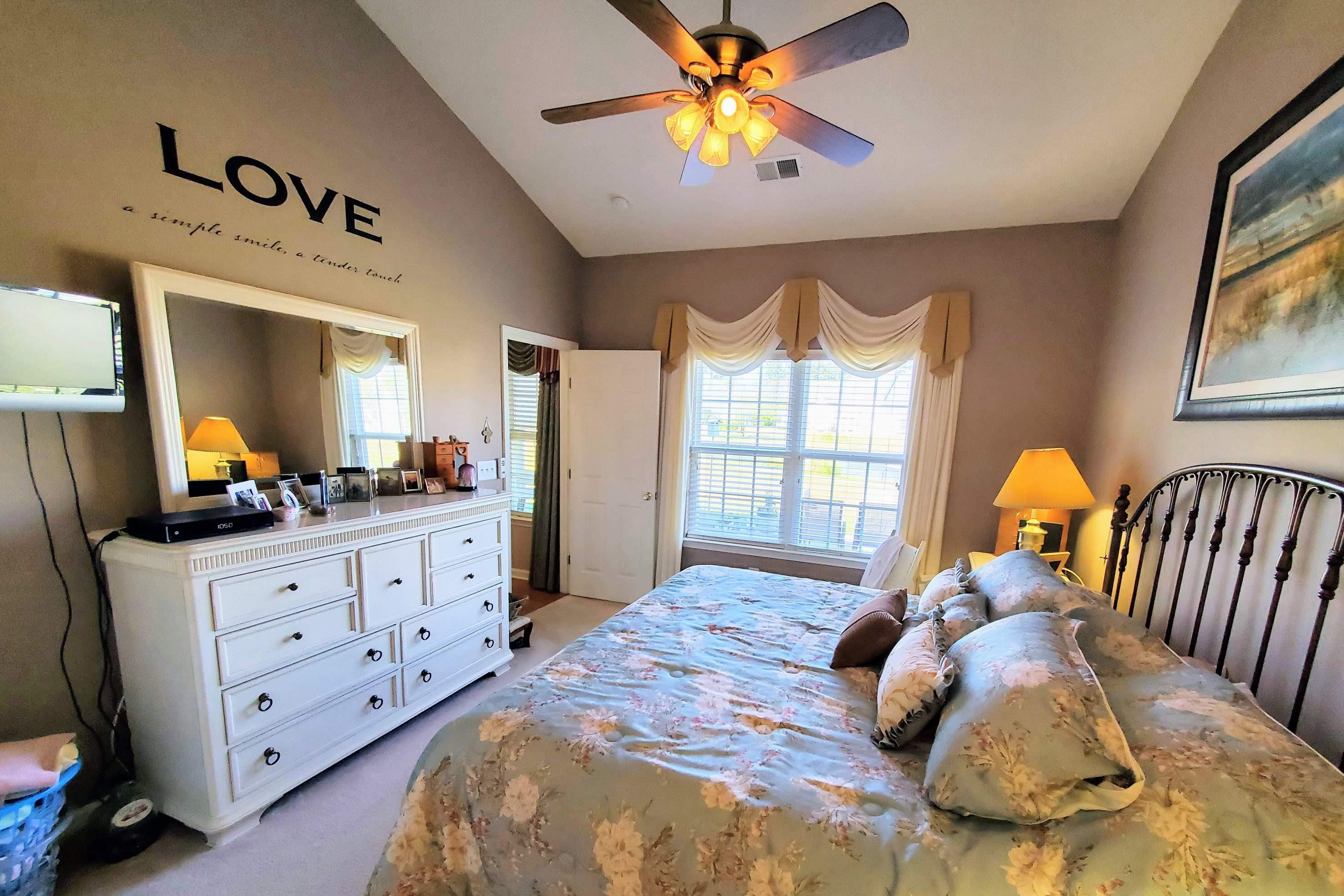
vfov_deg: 80.6
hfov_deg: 104.2
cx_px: 690
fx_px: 523
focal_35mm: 14
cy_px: 516
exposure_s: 1/60
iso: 125
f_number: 2.2
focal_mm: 1.8
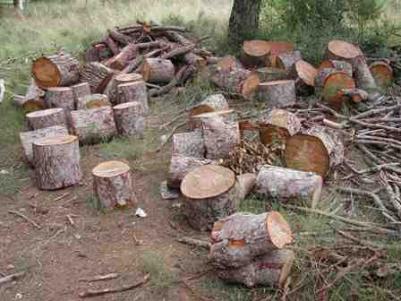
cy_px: 150
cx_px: 200
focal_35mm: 38
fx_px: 440
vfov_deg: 37.7
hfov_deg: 49.0
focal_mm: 8
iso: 100
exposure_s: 1/324
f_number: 2.8
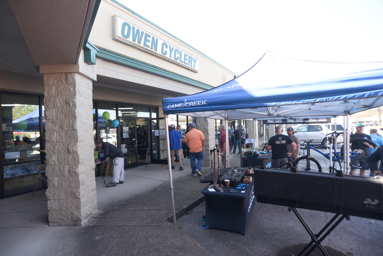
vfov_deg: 67.4
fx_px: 192
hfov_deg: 90.0
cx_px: 192
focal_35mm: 18
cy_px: 128
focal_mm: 18
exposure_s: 1/1250
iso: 2000
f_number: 6.3
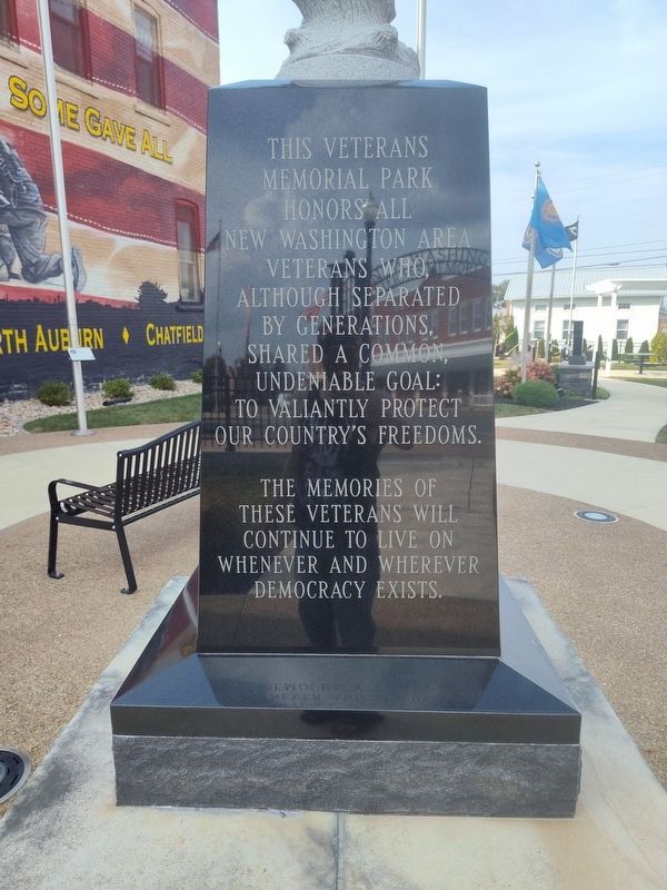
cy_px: 445
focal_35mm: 23
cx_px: 334
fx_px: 591
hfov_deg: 58.9
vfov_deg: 73.9
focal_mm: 5.56
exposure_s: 1/699
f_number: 1.8
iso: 100
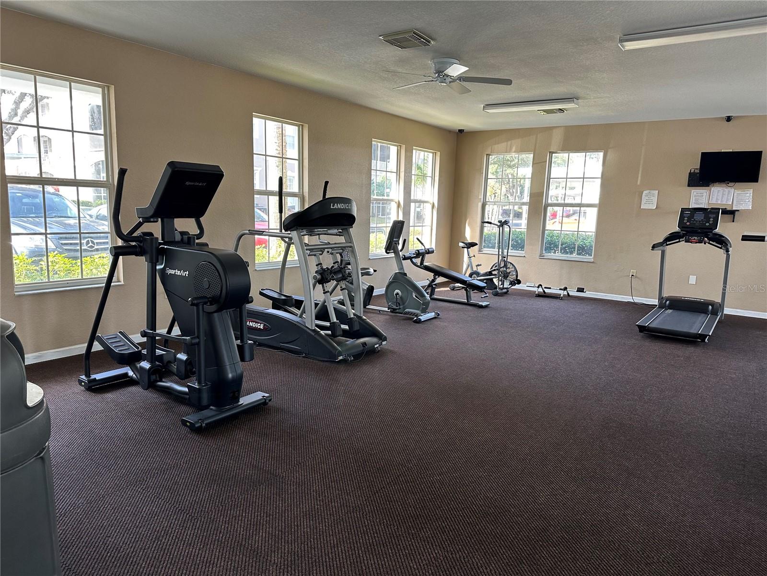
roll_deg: -2.5
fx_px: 532
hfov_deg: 71.6
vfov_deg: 56.8
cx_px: 384
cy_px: 288
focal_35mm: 24
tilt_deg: -9.5
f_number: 1.78
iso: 125
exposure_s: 1/121
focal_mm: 6.86
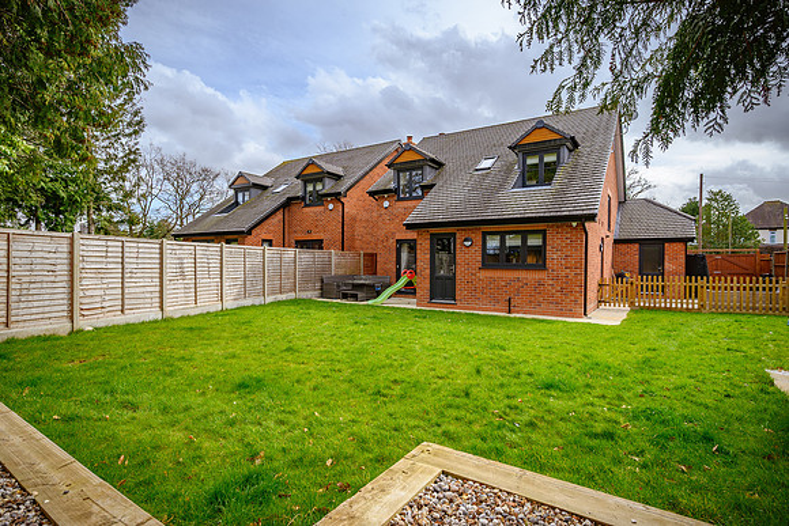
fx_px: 406
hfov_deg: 88.4
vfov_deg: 66.0
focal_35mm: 18
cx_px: 394
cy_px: 263
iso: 100
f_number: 8
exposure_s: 1/160
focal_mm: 18.5
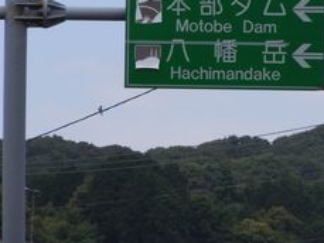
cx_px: 272
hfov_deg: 5.8
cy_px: 37
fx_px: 3203
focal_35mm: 342
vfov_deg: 4.3
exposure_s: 1/500
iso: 100
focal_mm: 35
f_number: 5.6
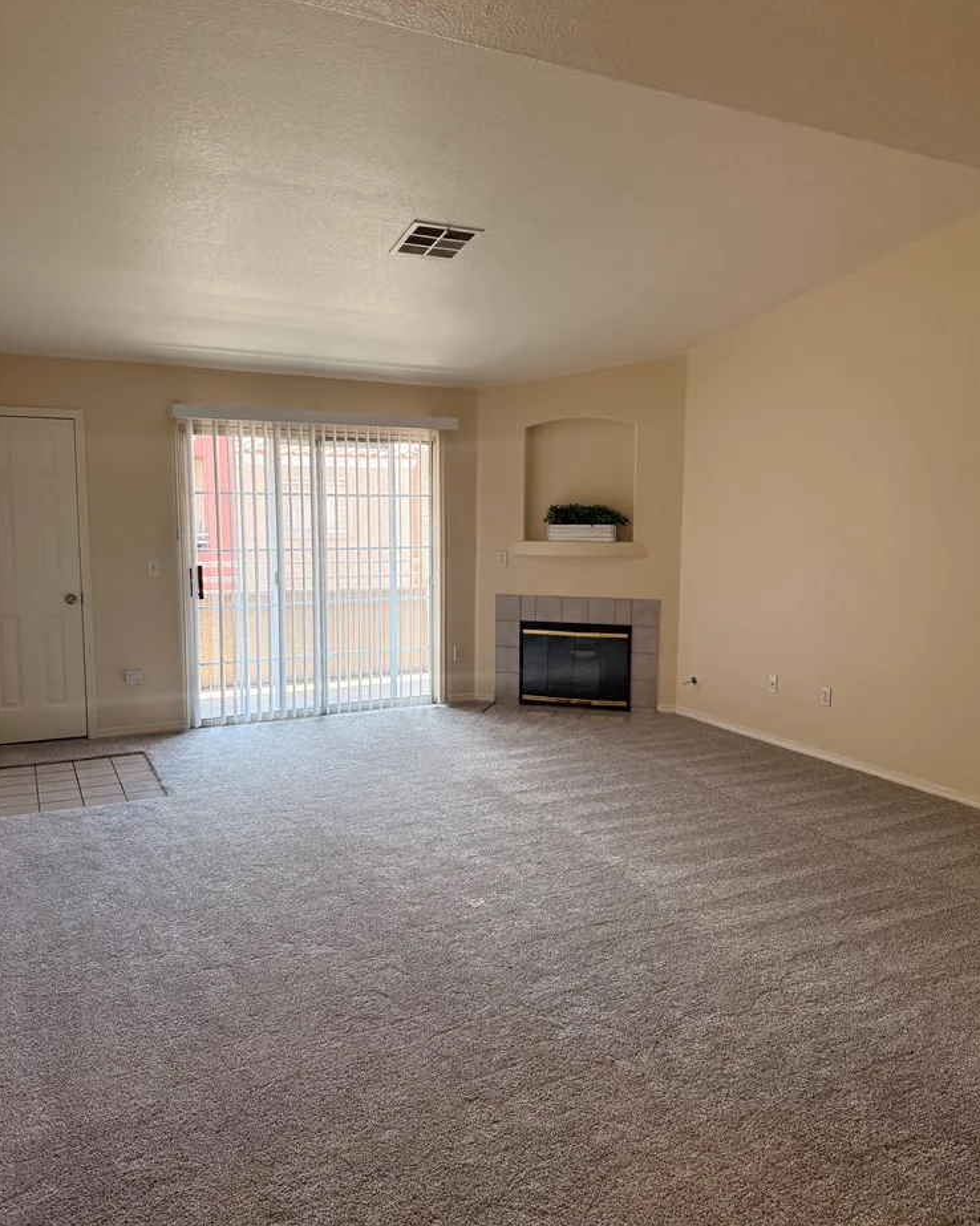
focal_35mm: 26
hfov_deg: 54.9
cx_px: 485
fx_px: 943
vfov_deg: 66.0
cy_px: 611
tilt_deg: -5.6
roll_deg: -1.3
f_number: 1.78
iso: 200
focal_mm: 6.76
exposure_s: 1/212
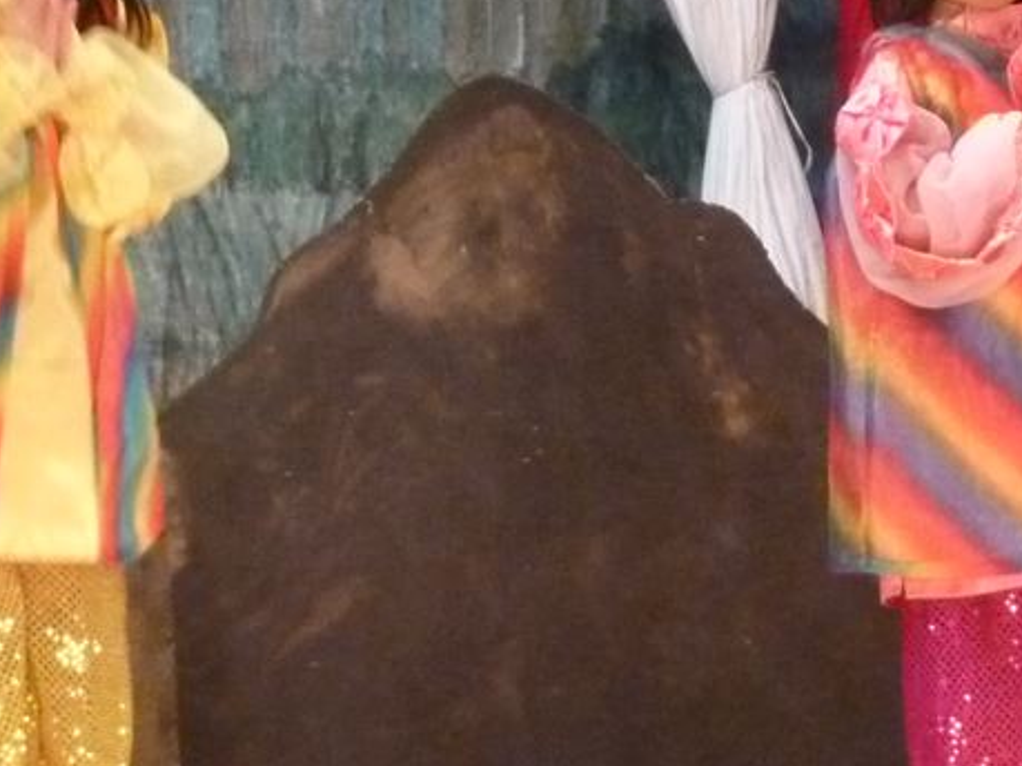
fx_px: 6582
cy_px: 234
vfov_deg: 6.7
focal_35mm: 223
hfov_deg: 8.8
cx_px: -107
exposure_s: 1/30
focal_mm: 14.2
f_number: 5.5
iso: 800
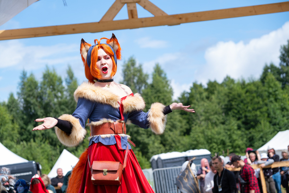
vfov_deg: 16.5
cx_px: 144
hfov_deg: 24.5
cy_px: 96
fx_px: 666
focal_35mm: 83
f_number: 3.2
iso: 200
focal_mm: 55
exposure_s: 1/1600
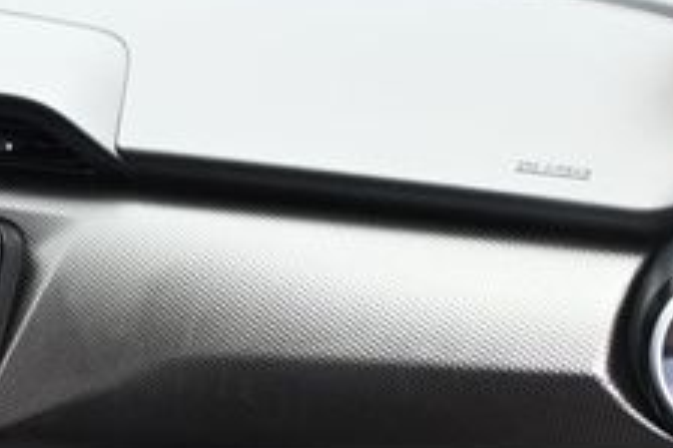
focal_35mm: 84
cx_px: -6
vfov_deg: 15.6
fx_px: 1564
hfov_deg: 23.3
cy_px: 553
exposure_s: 1/125
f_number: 3.8
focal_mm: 19.5
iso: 400
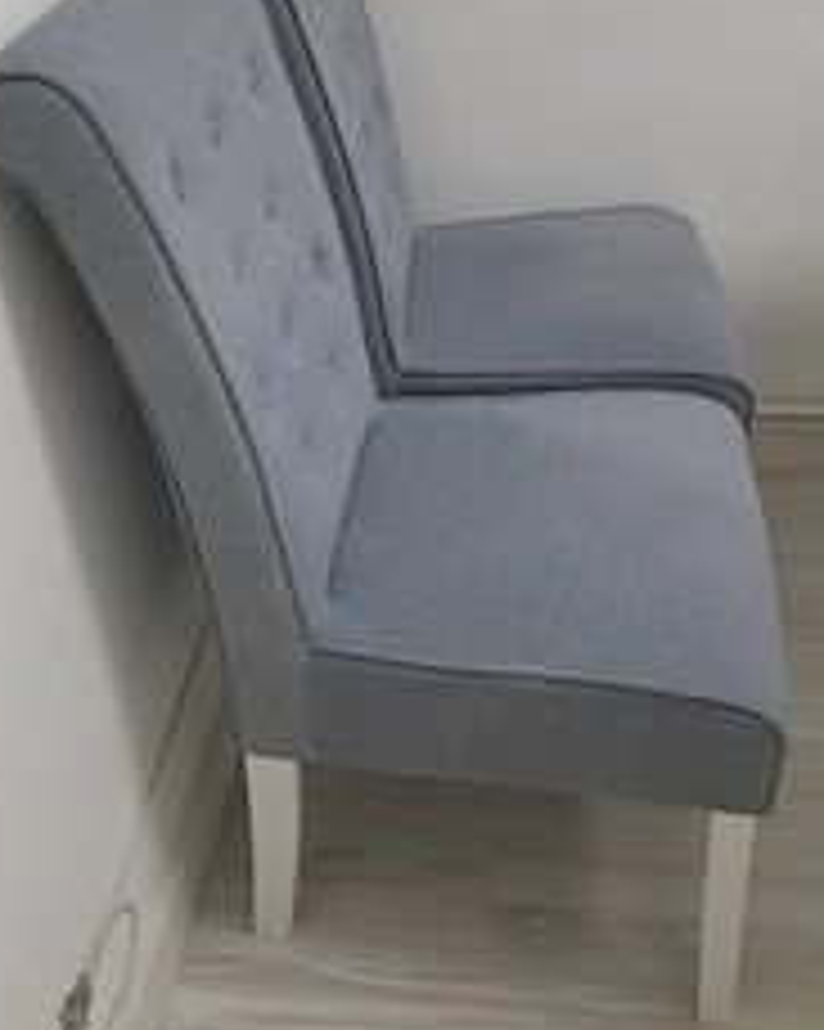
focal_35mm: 41
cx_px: 320
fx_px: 1251
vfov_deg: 44.1
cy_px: 337
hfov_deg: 36.3
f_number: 1.8
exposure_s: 1/50
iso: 250
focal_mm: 5.23
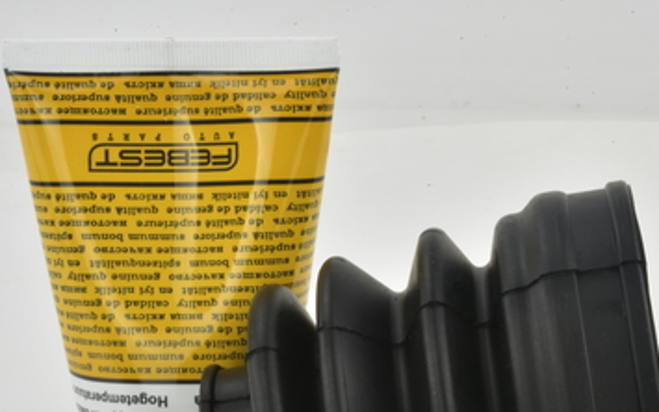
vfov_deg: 10.5
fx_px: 2227
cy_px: 395
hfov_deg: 16.8
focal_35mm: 124
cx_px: 371
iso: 64
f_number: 32
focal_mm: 60
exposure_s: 1/2
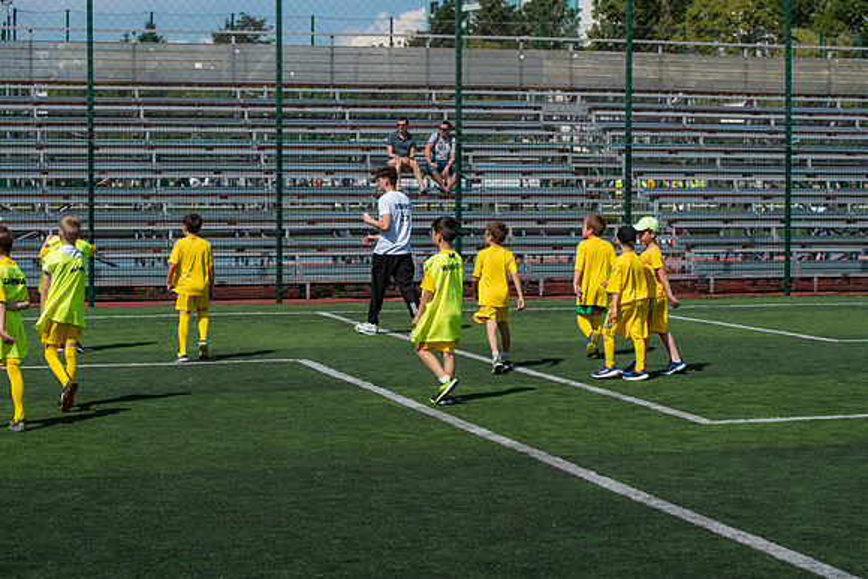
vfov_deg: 17.7
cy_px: 290
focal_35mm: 77
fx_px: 1863
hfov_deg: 26.2
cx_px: 479
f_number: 5.6
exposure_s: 1/2000
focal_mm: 70
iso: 320
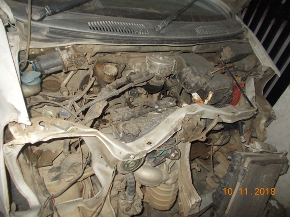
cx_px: 145
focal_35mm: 26
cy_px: 108
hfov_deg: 67.3
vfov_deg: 53.1
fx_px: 218
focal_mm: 4.6
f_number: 3.2
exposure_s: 1/25
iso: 200
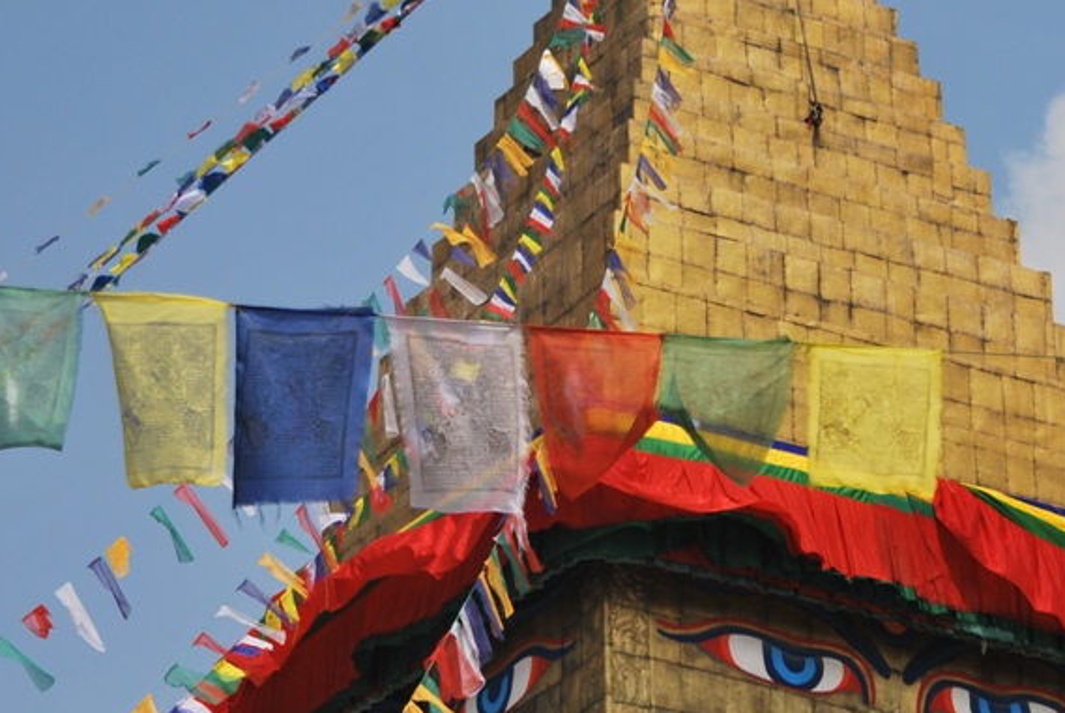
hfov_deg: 10.7
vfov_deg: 7.2
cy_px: 402
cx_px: 695
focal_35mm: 191
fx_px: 5658
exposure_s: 1/1000
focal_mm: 72
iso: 100
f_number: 5.3
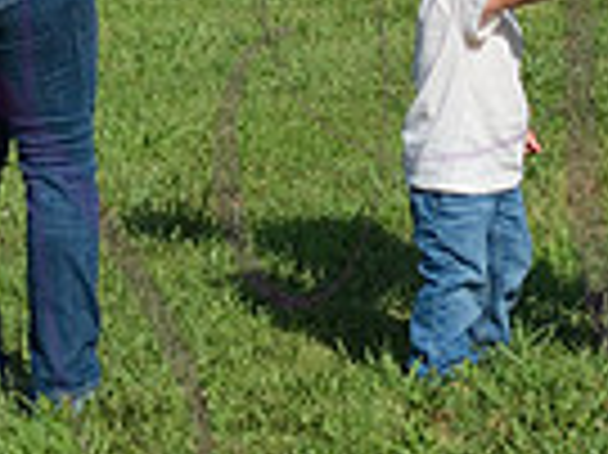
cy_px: -252
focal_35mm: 231
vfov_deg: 6.3
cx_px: 448
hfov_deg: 8.6
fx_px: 4054
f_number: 16
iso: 400
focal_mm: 56
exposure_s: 1/320
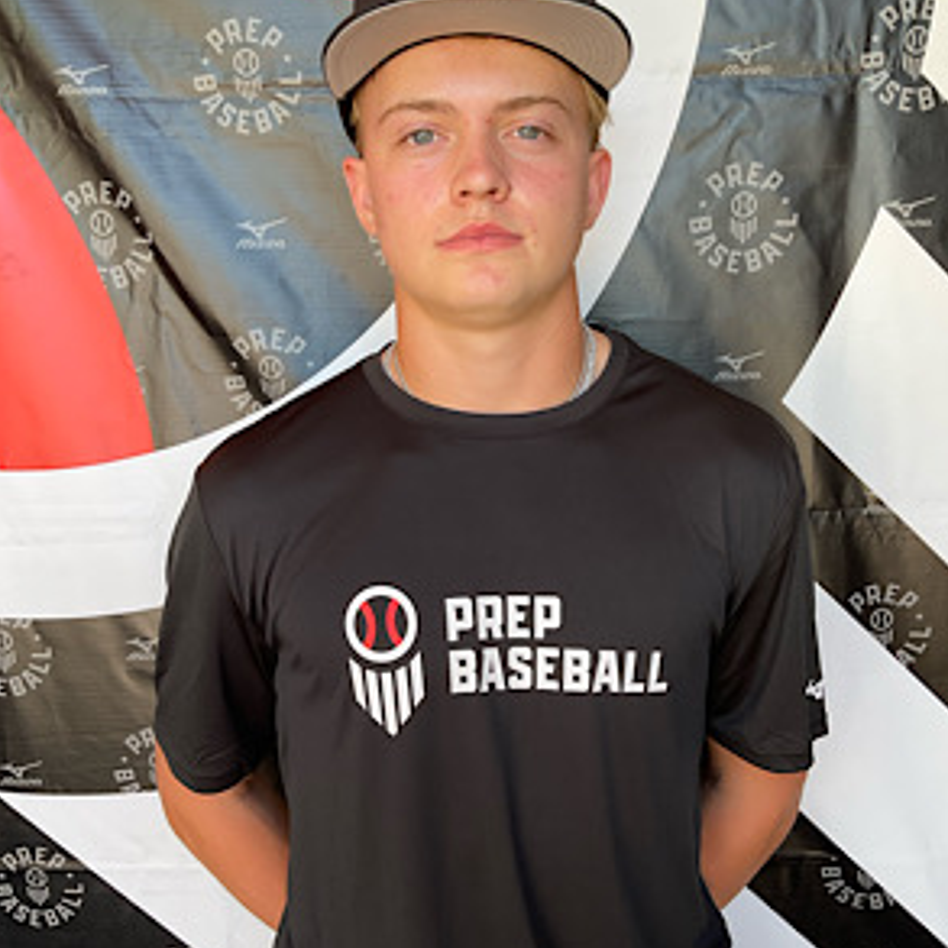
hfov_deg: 47.2
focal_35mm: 35
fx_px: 1084
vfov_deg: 47.2
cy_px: 498
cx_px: 479
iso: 32
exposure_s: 1/122
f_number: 1.8
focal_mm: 3
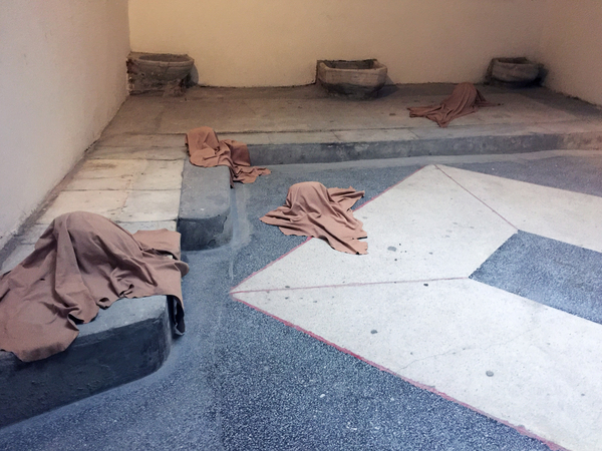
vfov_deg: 48.2
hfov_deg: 61.7
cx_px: 301
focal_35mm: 29
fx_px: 504
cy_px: 226
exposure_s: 1/8
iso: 160
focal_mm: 4.15
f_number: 2.2
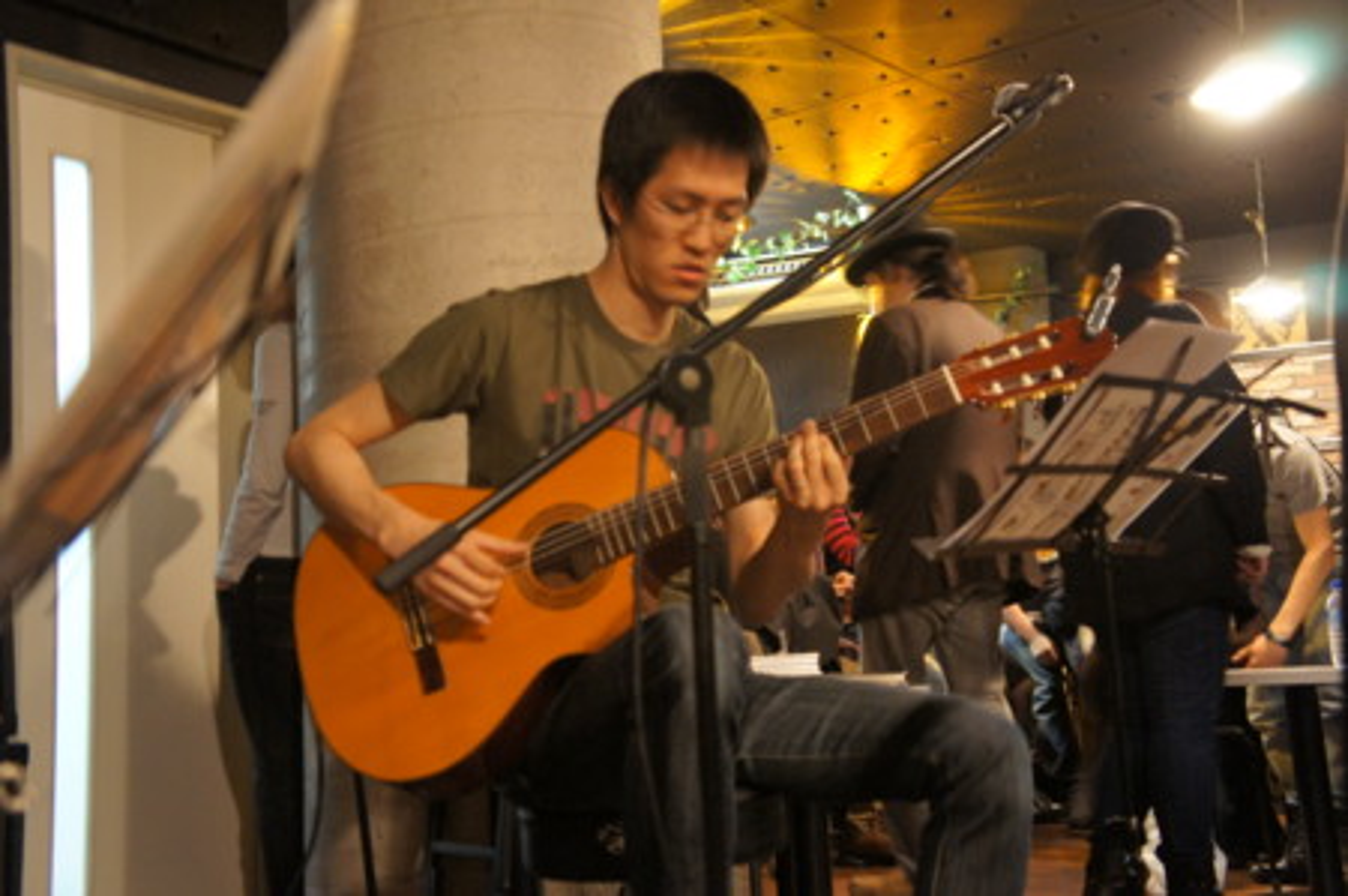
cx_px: 674
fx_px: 1683
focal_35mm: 45
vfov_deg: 29.8
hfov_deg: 43.6
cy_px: 448
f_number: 4.5
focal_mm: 30
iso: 1600
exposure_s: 1/8
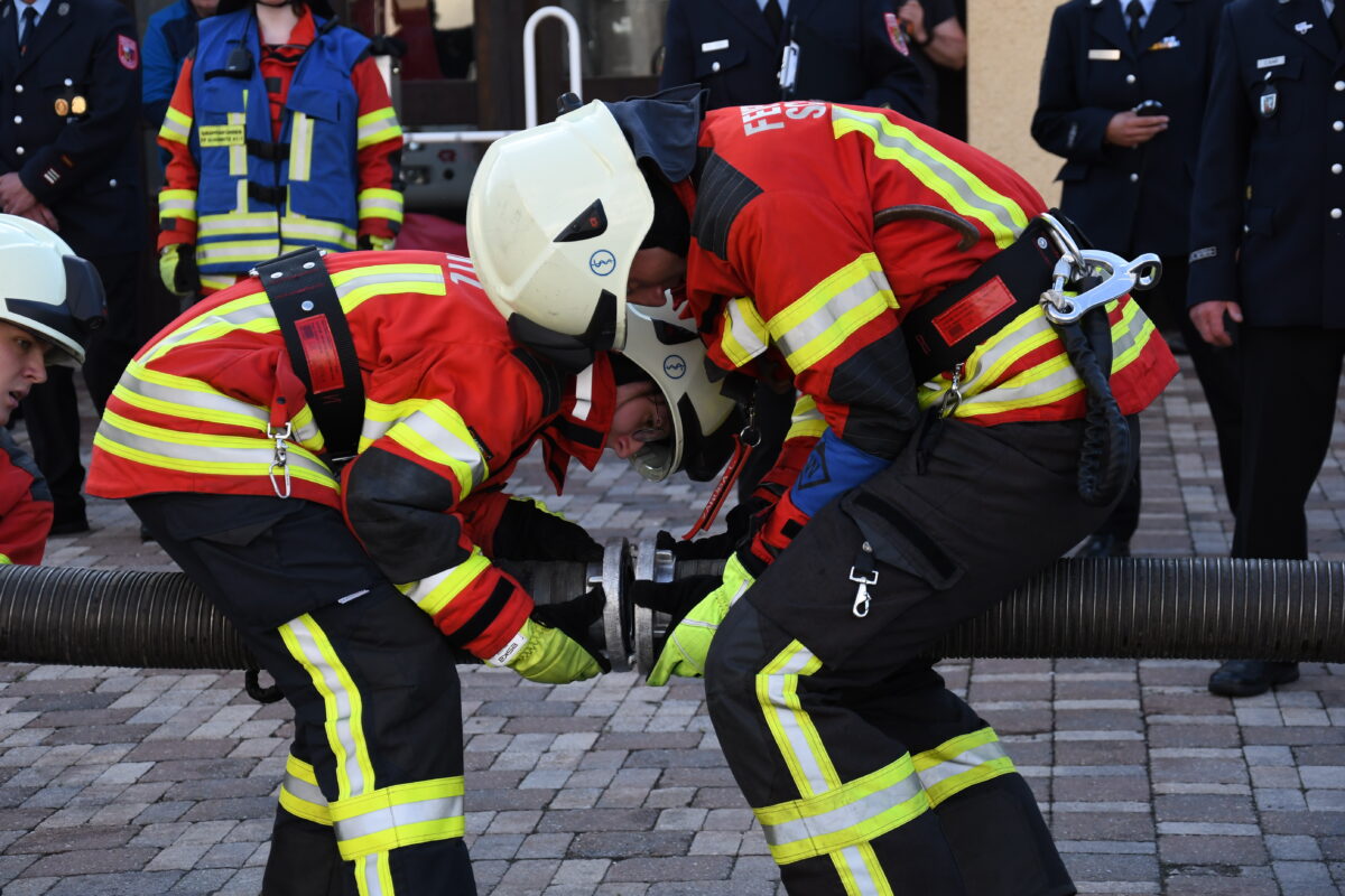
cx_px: 672
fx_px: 3474
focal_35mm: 93
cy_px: 448
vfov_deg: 14.7
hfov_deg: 21.9
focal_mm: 62
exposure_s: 1/1000
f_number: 5.3
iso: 800
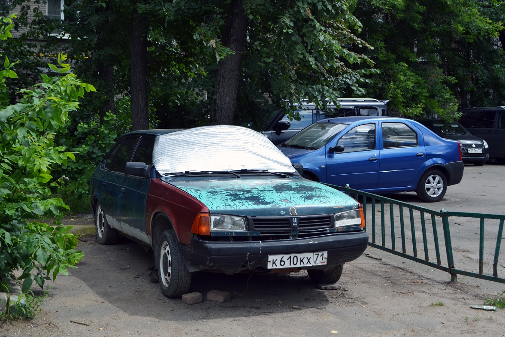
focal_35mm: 54
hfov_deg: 37.2
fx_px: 751
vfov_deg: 25.3
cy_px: 168
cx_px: 250
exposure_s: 1/200
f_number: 7.1
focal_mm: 35
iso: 100
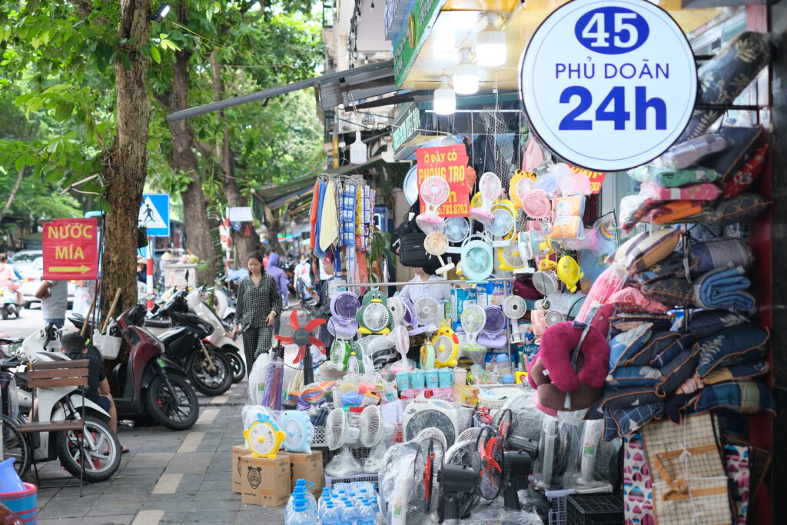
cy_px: 262
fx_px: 1159
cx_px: 394
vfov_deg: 25.5
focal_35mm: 53
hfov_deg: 37.5
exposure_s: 1/170
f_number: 2
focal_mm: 35
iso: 320
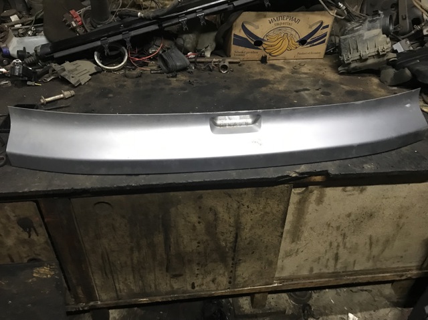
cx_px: 214
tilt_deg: -35.7
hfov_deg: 63.5
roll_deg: -2.2
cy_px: 160
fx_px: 346
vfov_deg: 49.7
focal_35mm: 28
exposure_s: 1/17
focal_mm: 3.99
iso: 100
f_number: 1.8
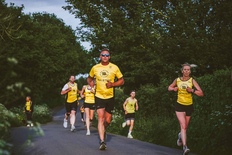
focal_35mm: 105
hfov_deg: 19.5
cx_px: 116
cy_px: 78
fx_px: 677
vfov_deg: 13.0
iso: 500
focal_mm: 70
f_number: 2.8
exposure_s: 1/6400
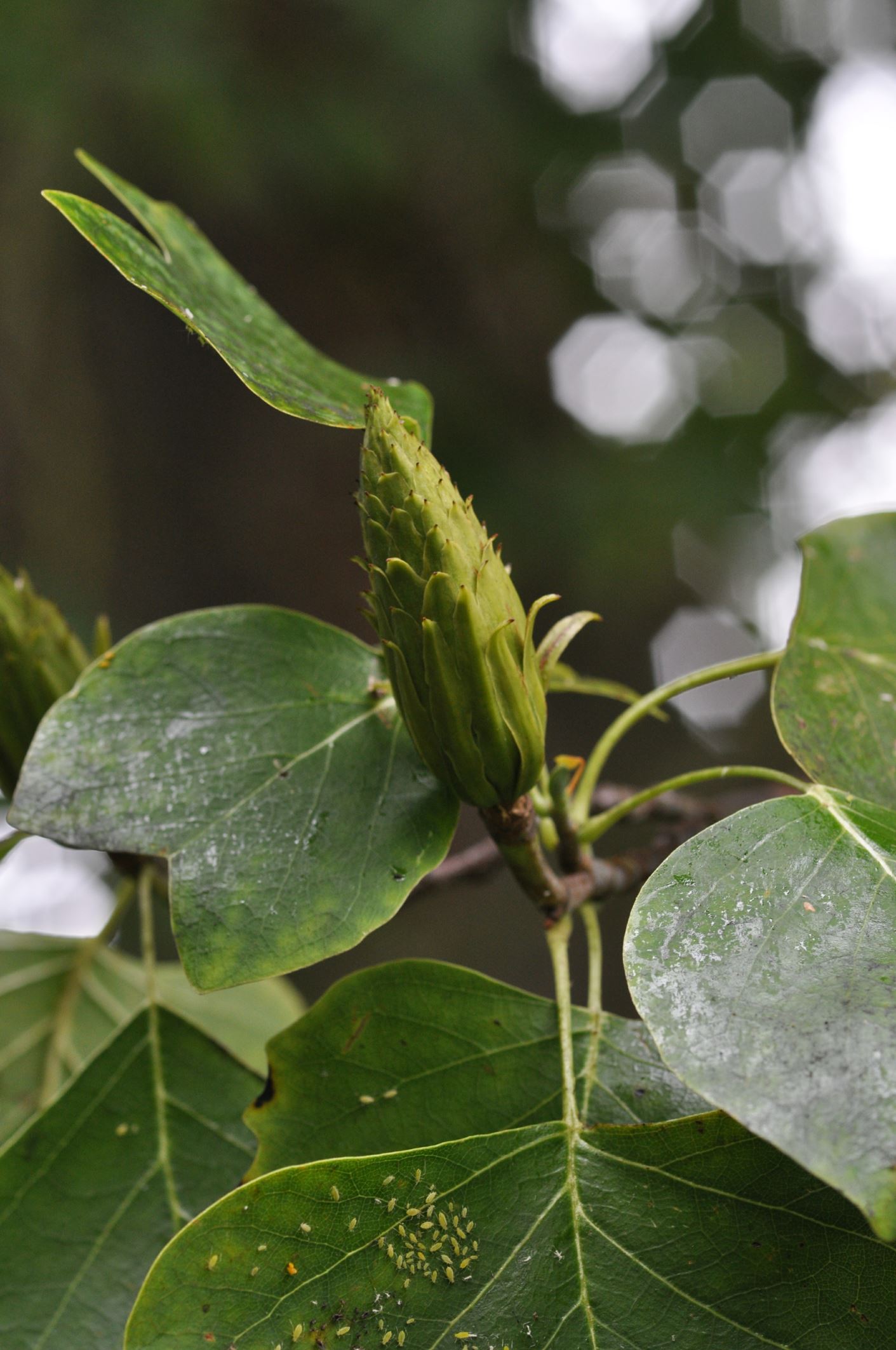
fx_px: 5896
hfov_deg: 8.7
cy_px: 675
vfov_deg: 13.1
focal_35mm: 158
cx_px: 448
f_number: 5.6
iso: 560
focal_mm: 105
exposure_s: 1/125
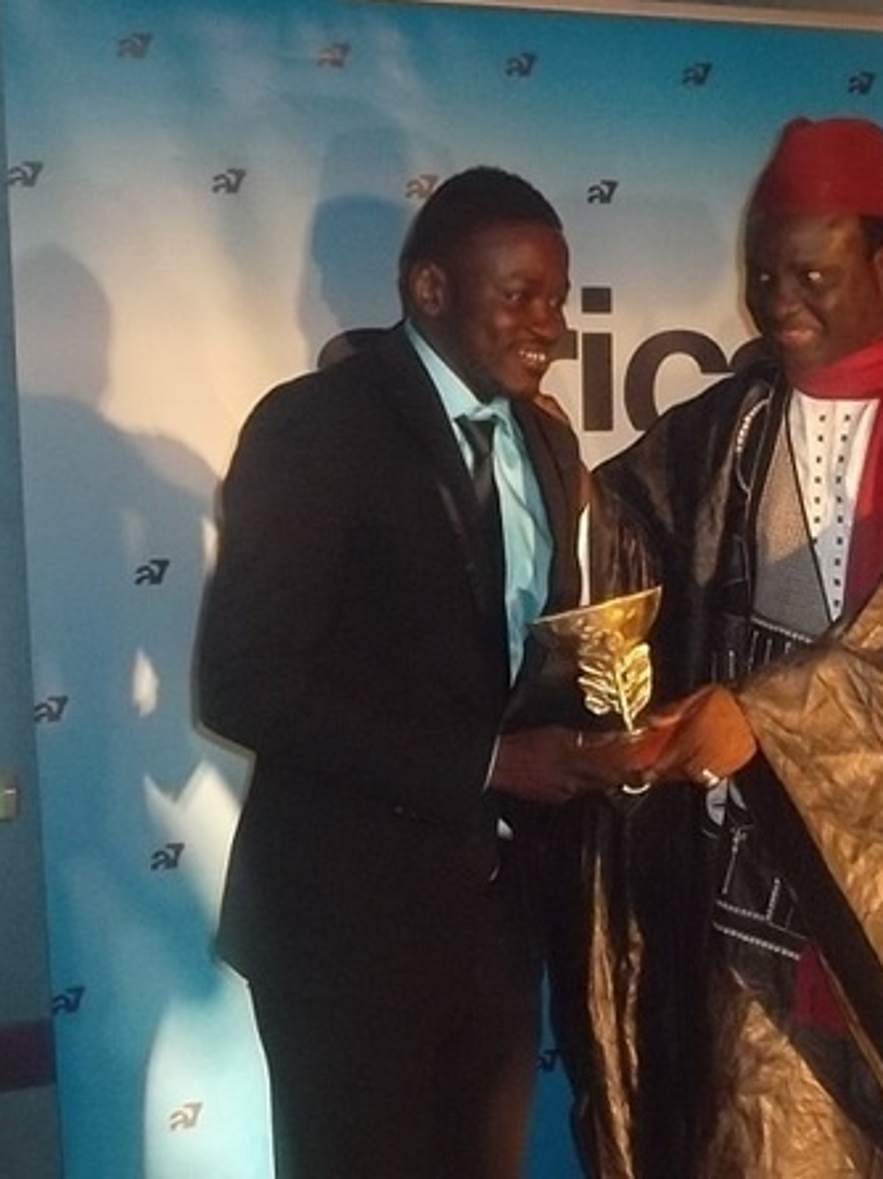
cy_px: 590
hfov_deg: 20.8
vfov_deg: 27.8
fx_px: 2383
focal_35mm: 70
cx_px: 701
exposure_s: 1/58
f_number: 5
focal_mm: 9.3
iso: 640
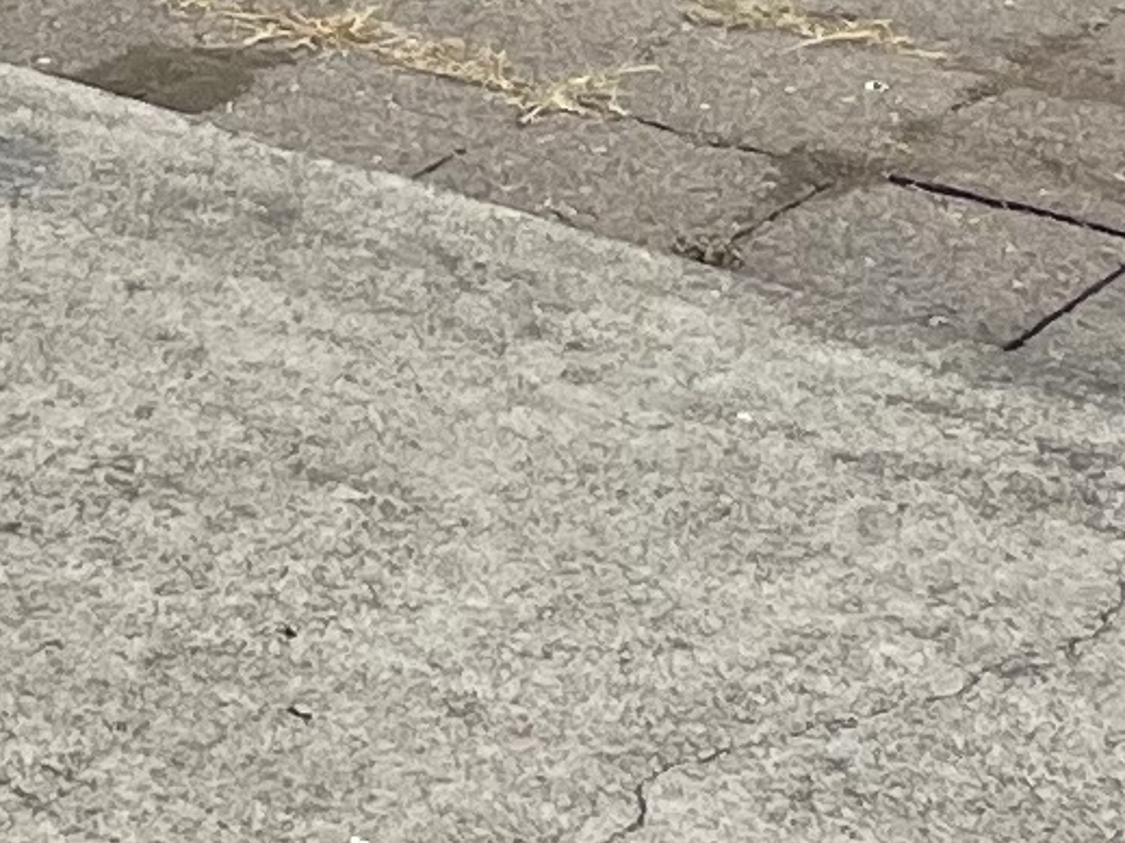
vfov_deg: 7.1
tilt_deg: -13.2
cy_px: -804
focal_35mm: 202
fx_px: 6563
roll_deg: -0.3
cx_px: -544
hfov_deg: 9.5
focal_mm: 4.2
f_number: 1.6
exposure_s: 1/2132
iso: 32
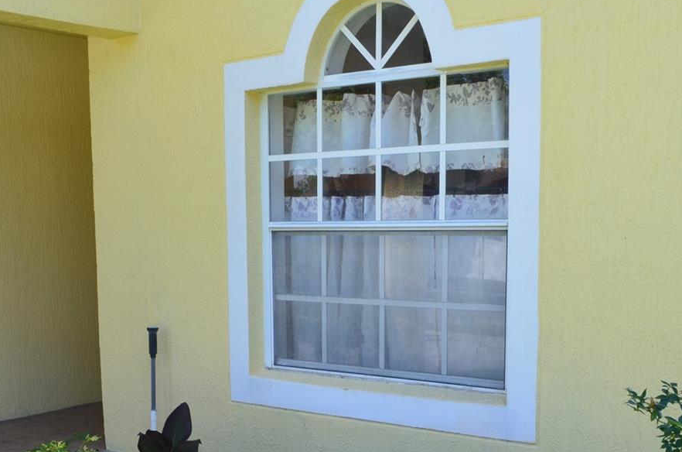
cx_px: 380
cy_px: 392
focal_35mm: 49
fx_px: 926
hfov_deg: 40.4
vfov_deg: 26.6
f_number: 10
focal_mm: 18
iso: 220
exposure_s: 1/60
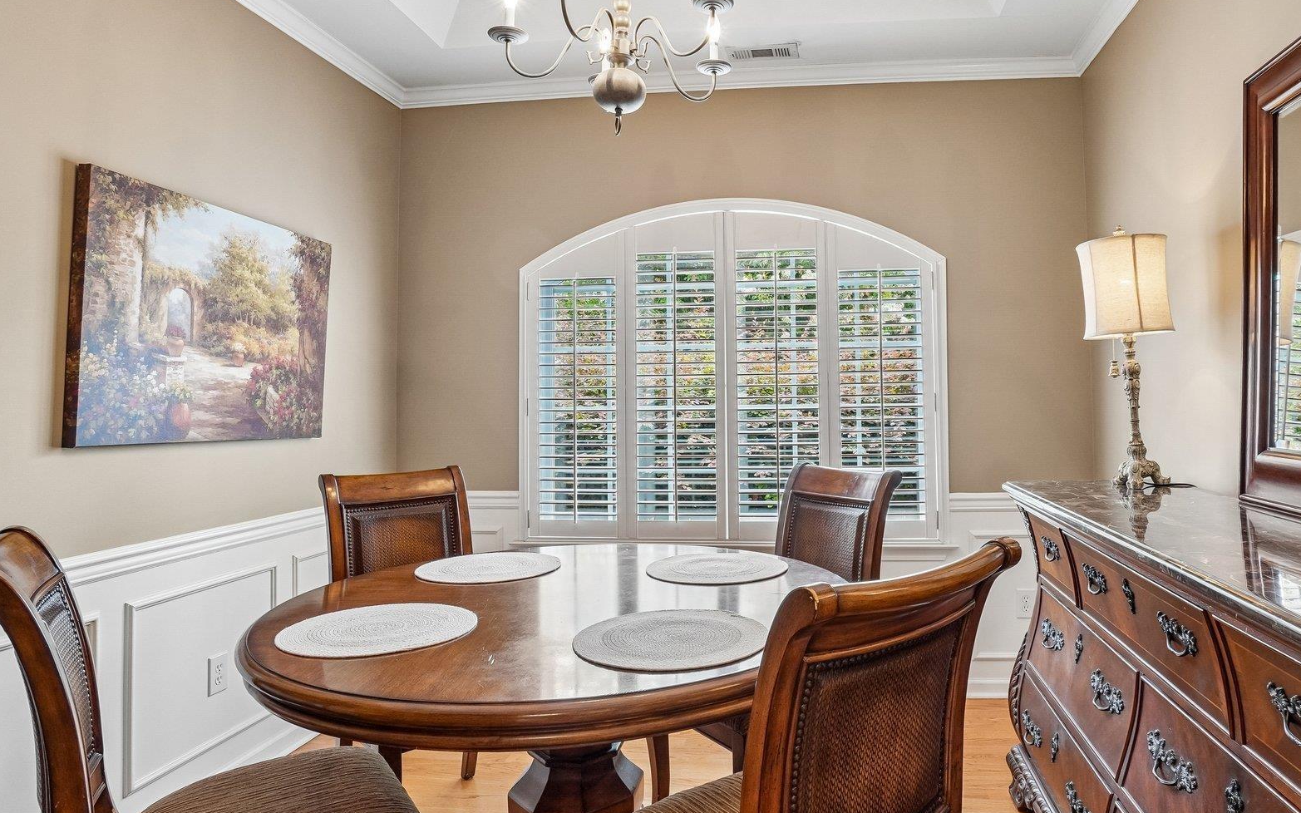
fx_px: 709
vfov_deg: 59.6
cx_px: 767
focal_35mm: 20
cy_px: 425
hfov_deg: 84.2
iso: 400
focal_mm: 10
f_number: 8
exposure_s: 1/30
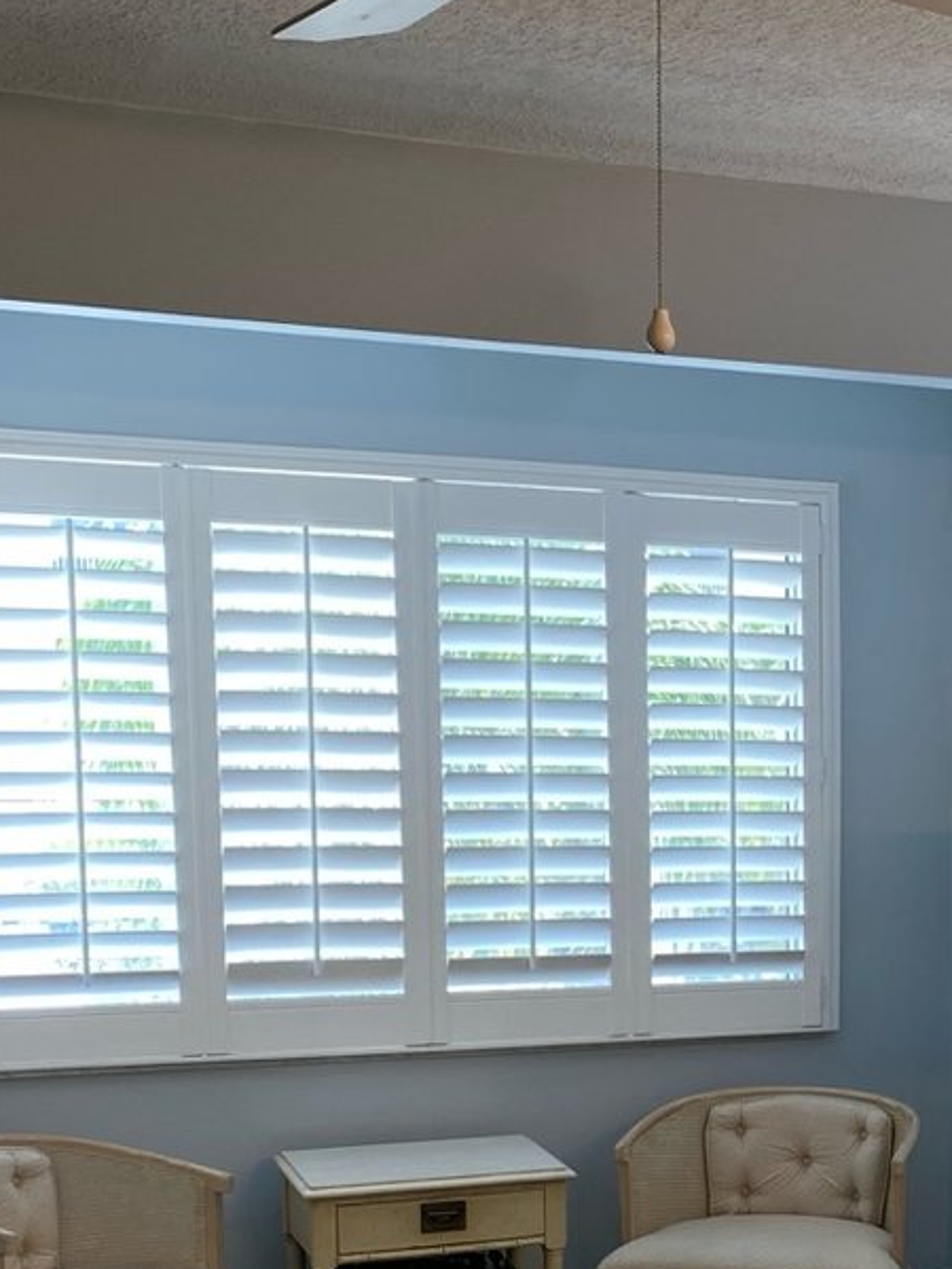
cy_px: 1101
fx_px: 2383
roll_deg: -1.2
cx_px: 1085
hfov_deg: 21.3
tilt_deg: -8.1
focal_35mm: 65
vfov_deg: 28.8
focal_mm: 4.25
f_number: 1.8
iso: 50
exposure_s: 1/120
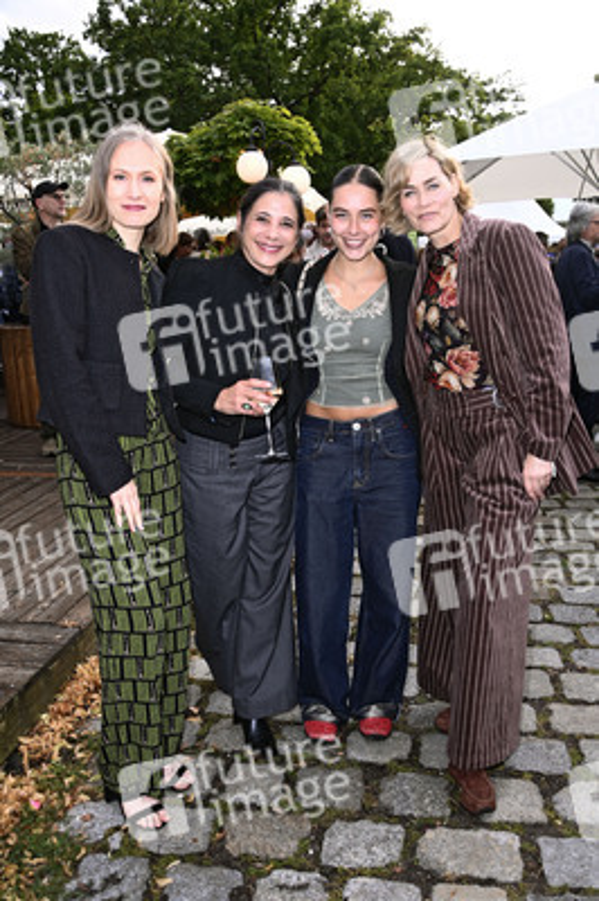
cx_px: 300
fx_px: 800
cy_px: 450
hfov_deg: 41.0
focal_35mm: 32
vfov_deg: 58.8
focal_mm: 32
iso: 640
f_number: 5.6
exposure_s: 1/160
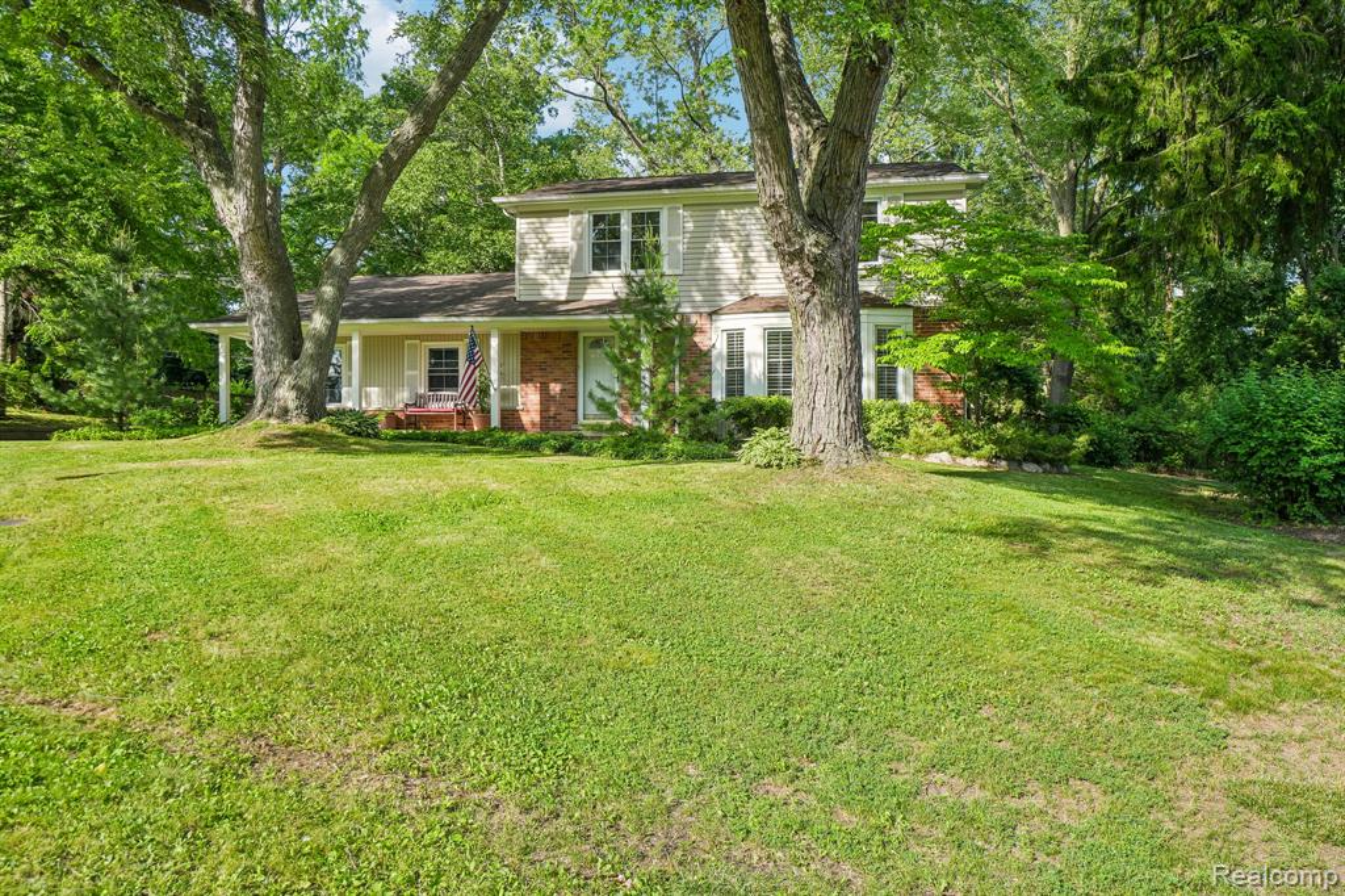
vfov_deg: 53.1
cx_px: 672
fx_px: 896
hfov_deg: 73.8
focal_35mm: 24
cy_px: 448
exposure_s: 1/125
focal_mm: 16
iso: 100
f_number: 8
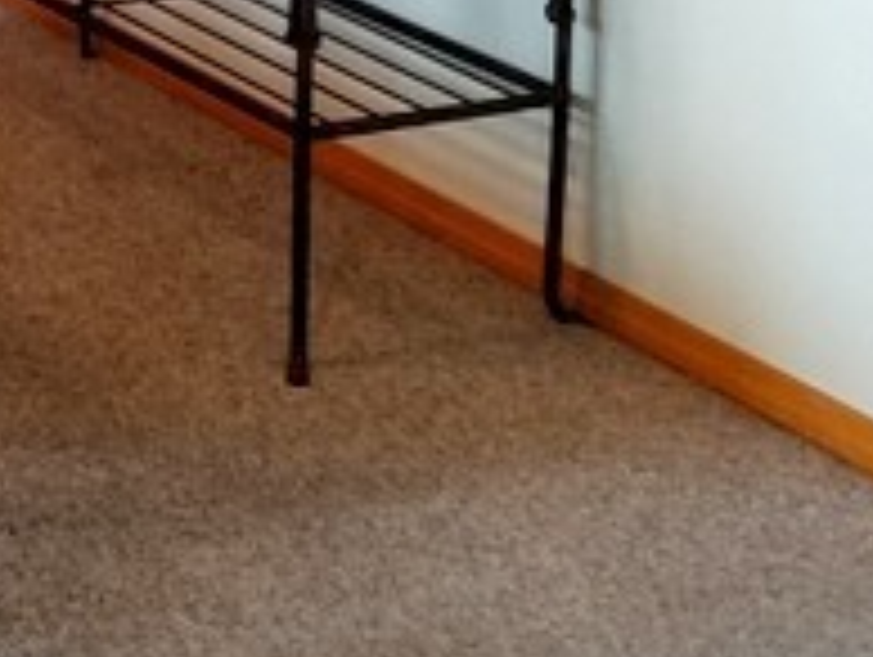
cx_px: -392
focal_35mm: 107
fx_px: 2702
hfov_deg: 16.8
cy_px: -562
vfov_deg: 12.5
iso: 160
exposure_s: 1/30
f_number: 1.7
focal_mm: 4.2
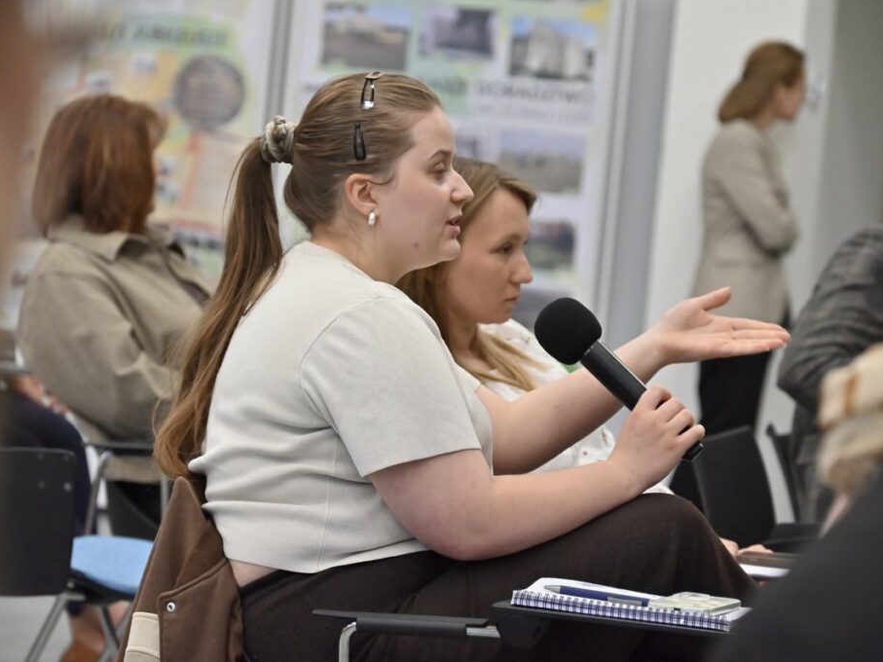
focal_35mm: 163
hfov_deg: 12.1
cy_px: 331
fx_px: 4157
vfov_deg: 9.1
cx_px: 465
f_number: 6.3
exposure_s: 1/160
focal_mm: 150
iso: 3600
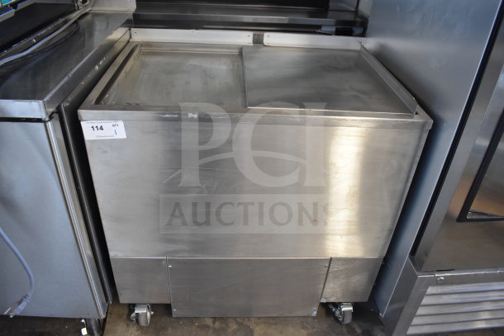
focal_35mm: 27
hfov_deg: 67.4
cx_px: 252
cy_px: 168
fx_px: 378
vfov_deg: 48.0
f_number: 3.5
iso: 1100
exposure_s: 1/30
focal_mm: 18
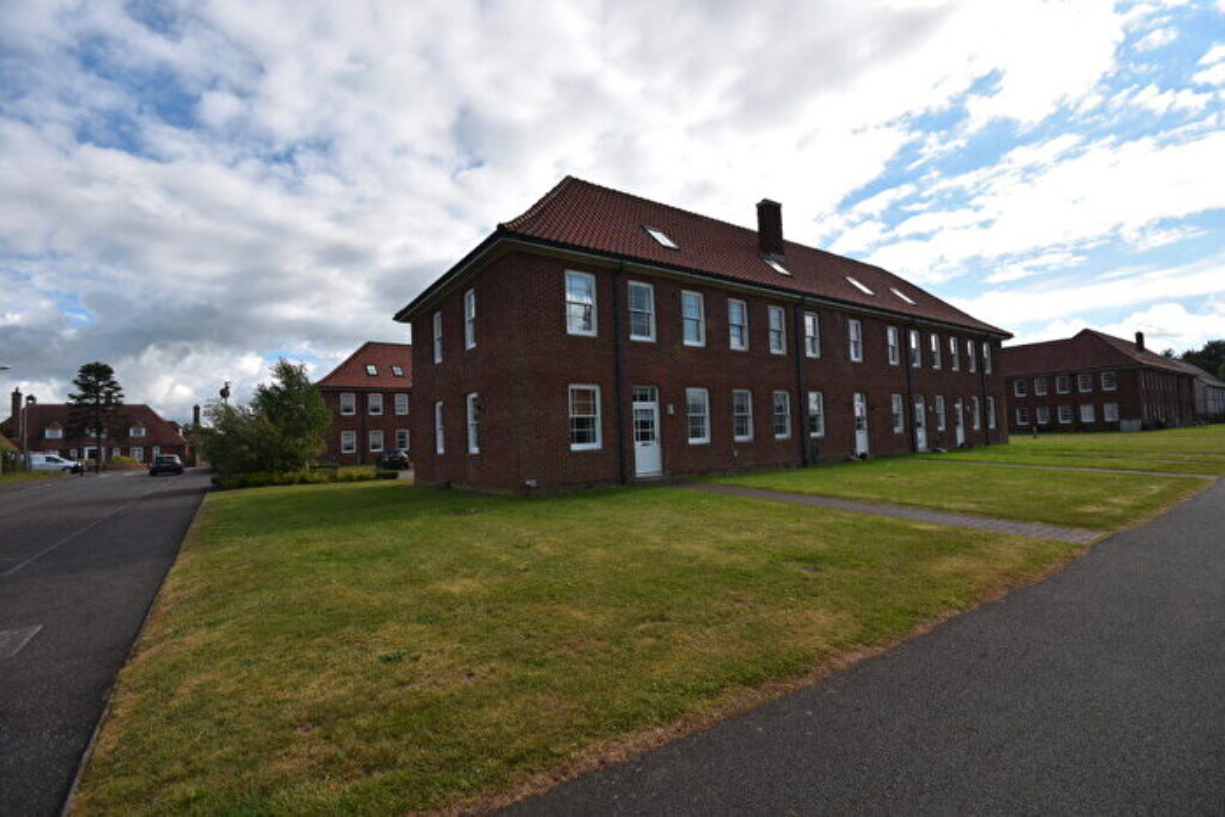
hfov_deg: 100.4
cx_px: 612
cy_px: 408
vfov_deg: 77.4
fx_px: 510
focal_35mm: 15
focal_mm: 10
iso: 200
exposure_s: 1/400
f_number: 10
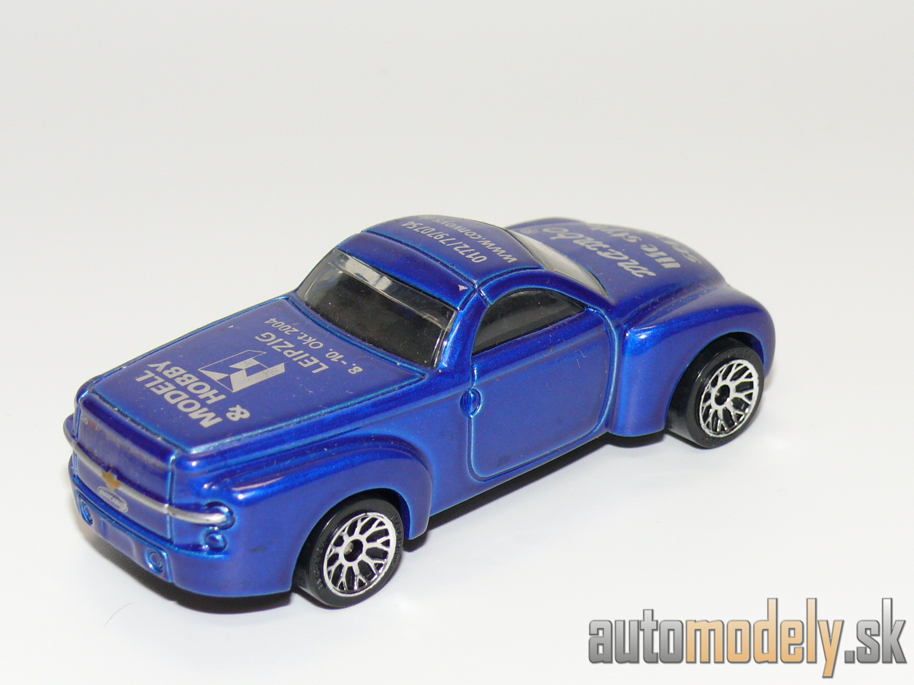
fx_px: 2772
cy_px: 342
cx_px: 457
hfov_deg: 18.7
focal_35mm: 105
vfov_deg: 14.1
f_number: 4
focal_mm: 13.7
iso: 100
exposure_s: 1/30
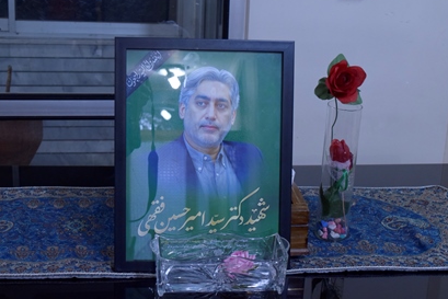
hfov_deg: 34.7
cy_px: 147
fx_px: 716
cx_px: 209
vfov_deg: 23.6
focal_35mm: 58
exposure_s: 1/50
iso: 2000
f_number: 10
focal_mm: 35
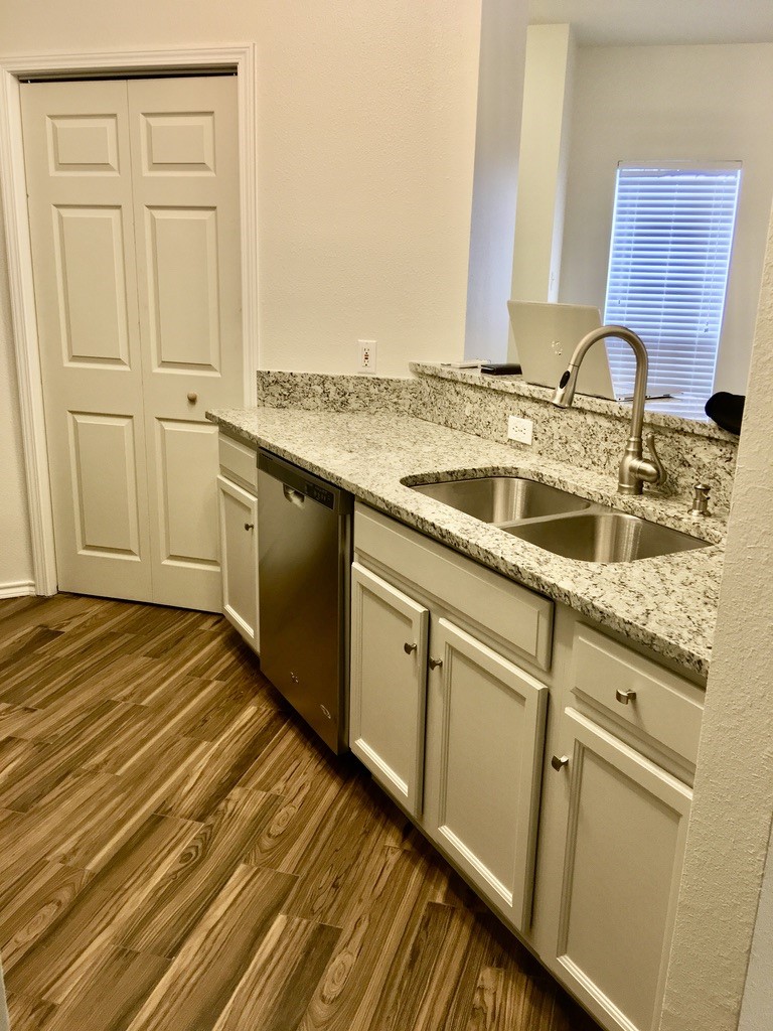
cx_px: 386
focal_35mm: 29
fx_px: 863
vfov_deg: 61.7
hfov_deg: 48.2
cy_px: 516
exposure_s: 1/30
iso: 64
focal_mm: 4.15
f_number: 2.2
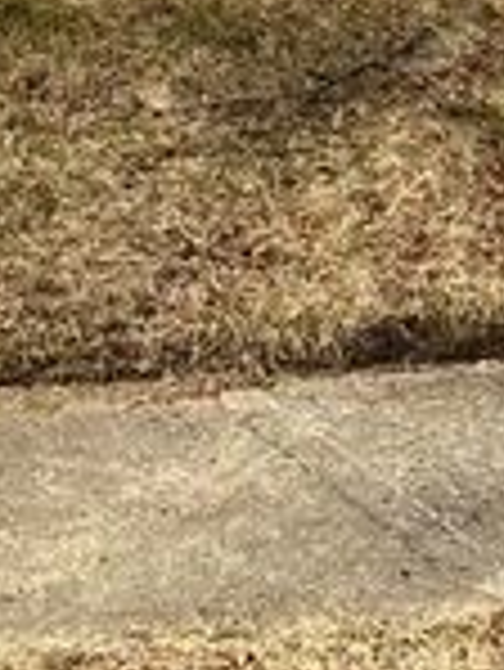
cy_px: -241
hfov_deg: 9.3
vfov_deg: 12.7
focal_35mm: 149
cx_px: -526
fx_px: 2888
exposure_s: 1/3333
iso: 50
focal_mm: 5.7
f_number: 1.5
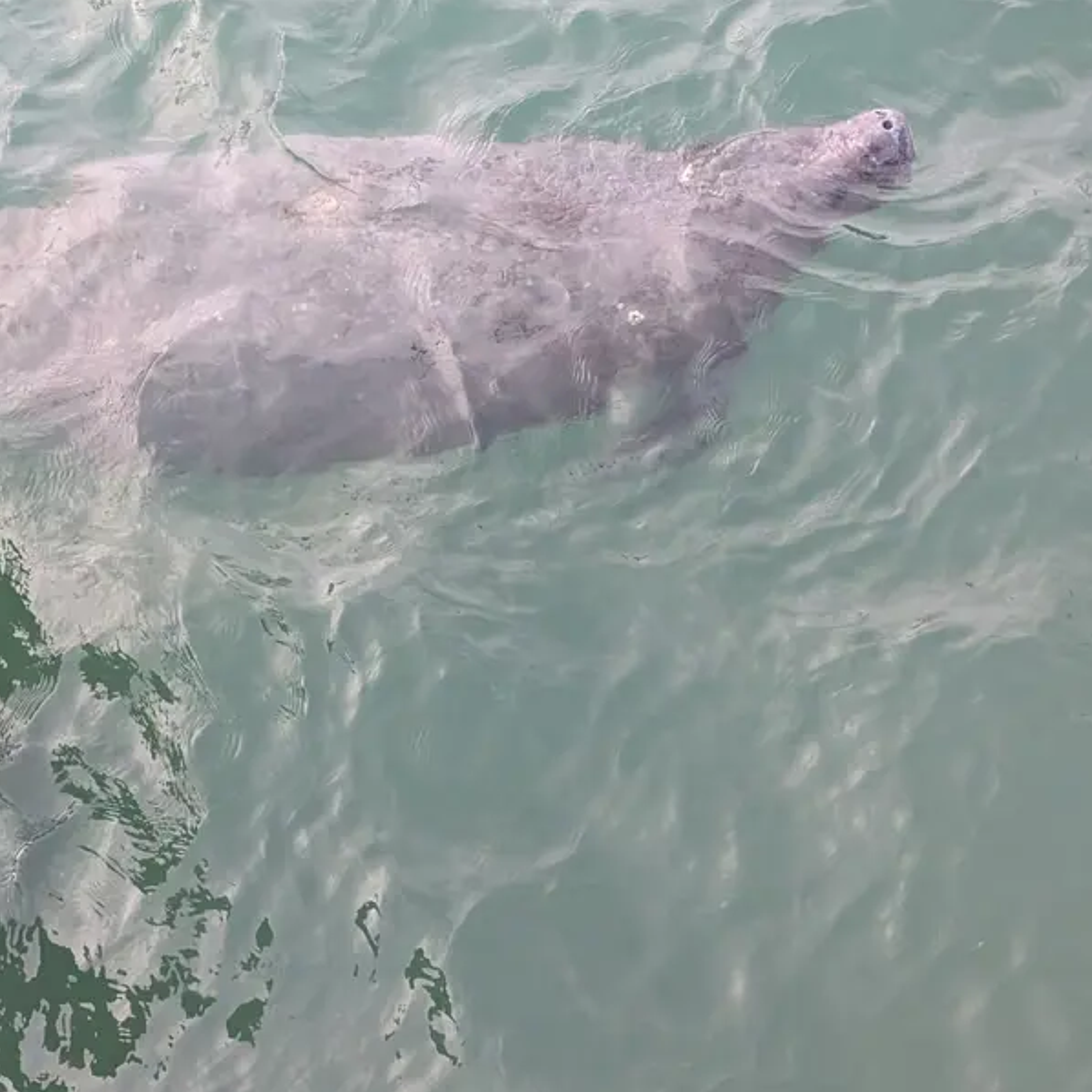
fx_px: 2070
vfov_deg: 29.6
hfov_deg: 29.5
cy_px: 546
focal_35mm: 58
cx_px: 467
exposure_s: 1/3257
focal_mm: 6.9
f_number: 1.68
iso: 1094
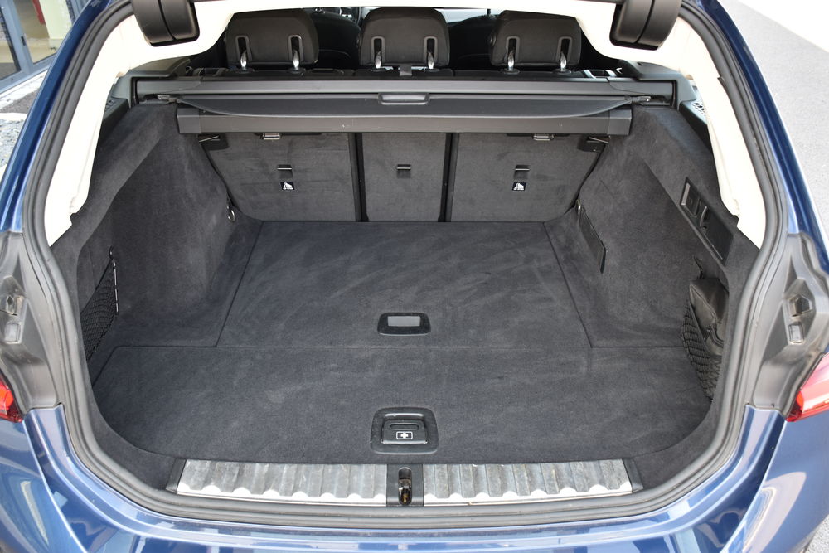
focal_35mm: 30
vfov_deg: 43.6
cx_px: 414
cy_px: 276
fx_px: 691
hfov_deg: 61.9
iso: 400
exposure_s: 1/80
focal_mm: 20
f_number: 4.5
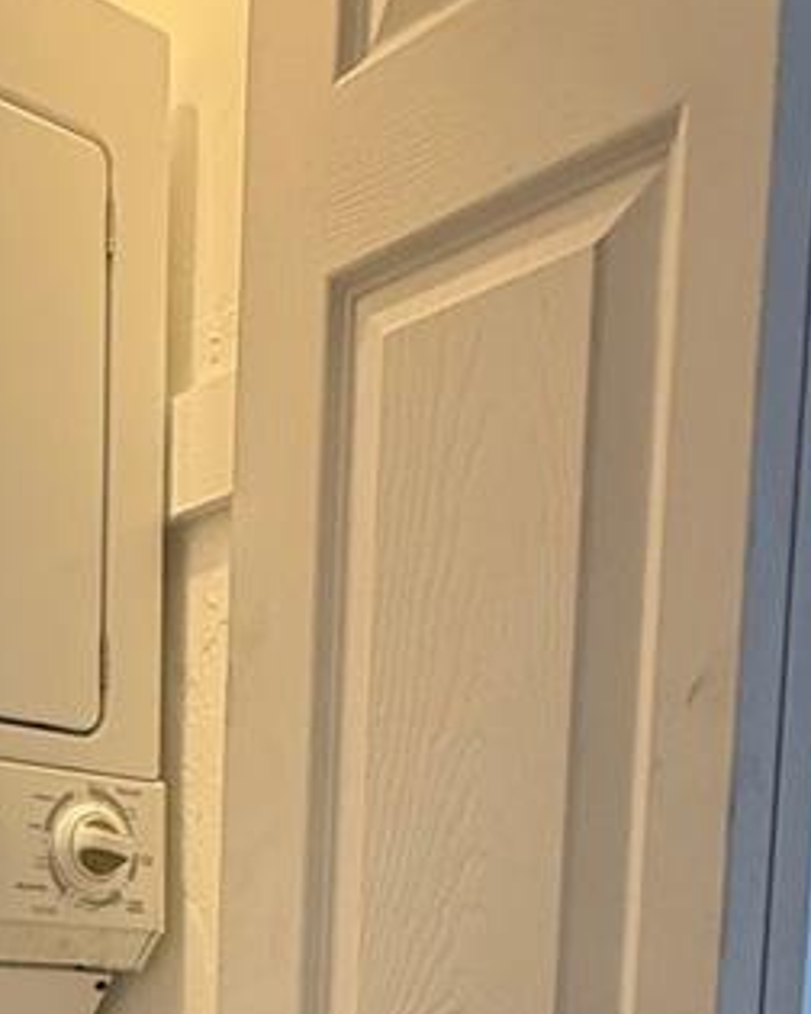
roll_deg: -2.9
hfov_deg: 28.4
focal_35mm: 52
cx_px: 132
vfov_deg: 30.9
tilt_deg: -5.2
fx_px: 1560
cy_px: 1191
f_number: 2.2
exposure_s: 1/120
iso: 640
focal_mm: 2.22
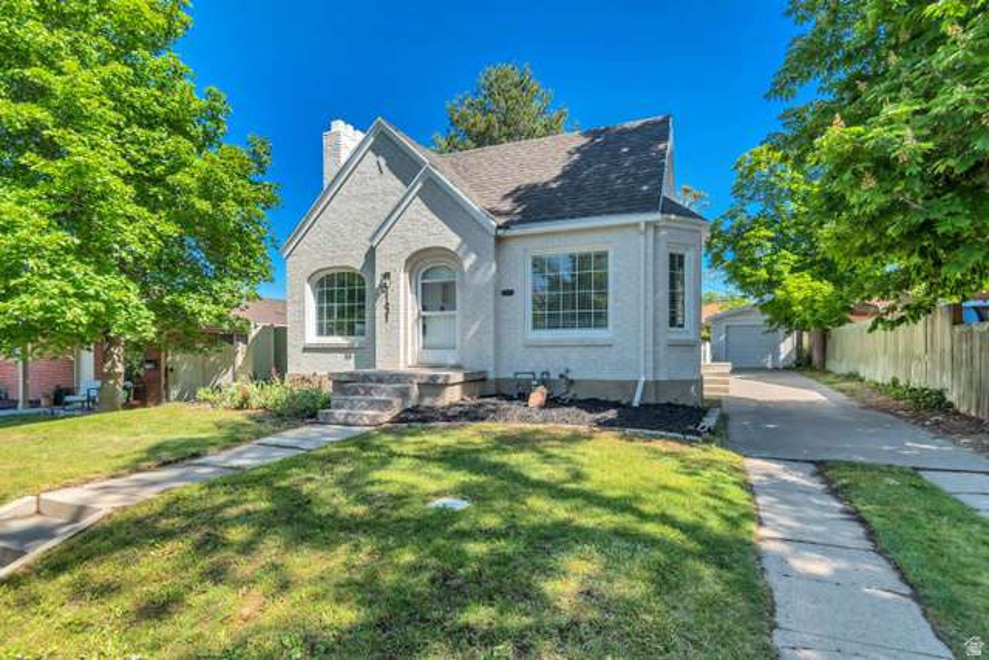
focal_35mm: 18
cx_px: 494
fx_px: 495
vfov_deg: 67.4
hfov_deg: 90.0
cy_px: 330
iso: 100
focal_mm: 12
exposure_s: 1/400
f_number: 4.8
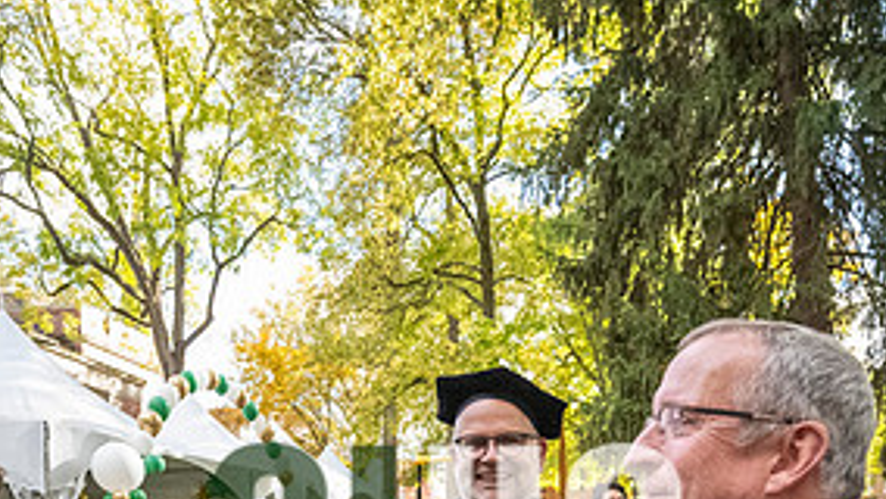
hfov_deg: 64.3
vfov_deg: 32.5
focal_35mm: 30
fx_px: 705
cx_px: 446
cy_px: 591
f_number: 4
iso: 5000
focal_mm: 14
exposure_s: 1/4000
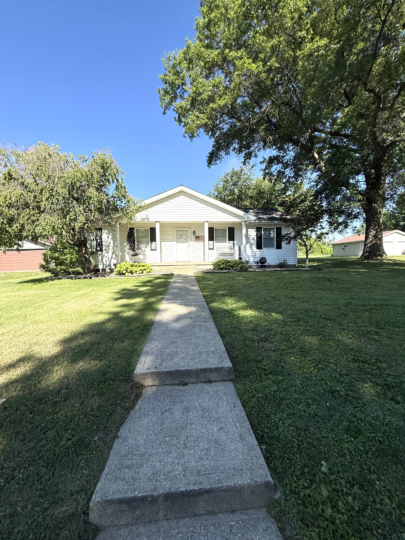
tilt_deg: -2.9
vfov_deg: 102.1
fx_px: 218
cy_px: 270
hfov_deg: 85.7
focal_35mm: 14
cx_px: 202
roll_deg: -0.1
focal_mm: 2.22
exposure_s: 1/1795
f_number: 2.2
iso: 64
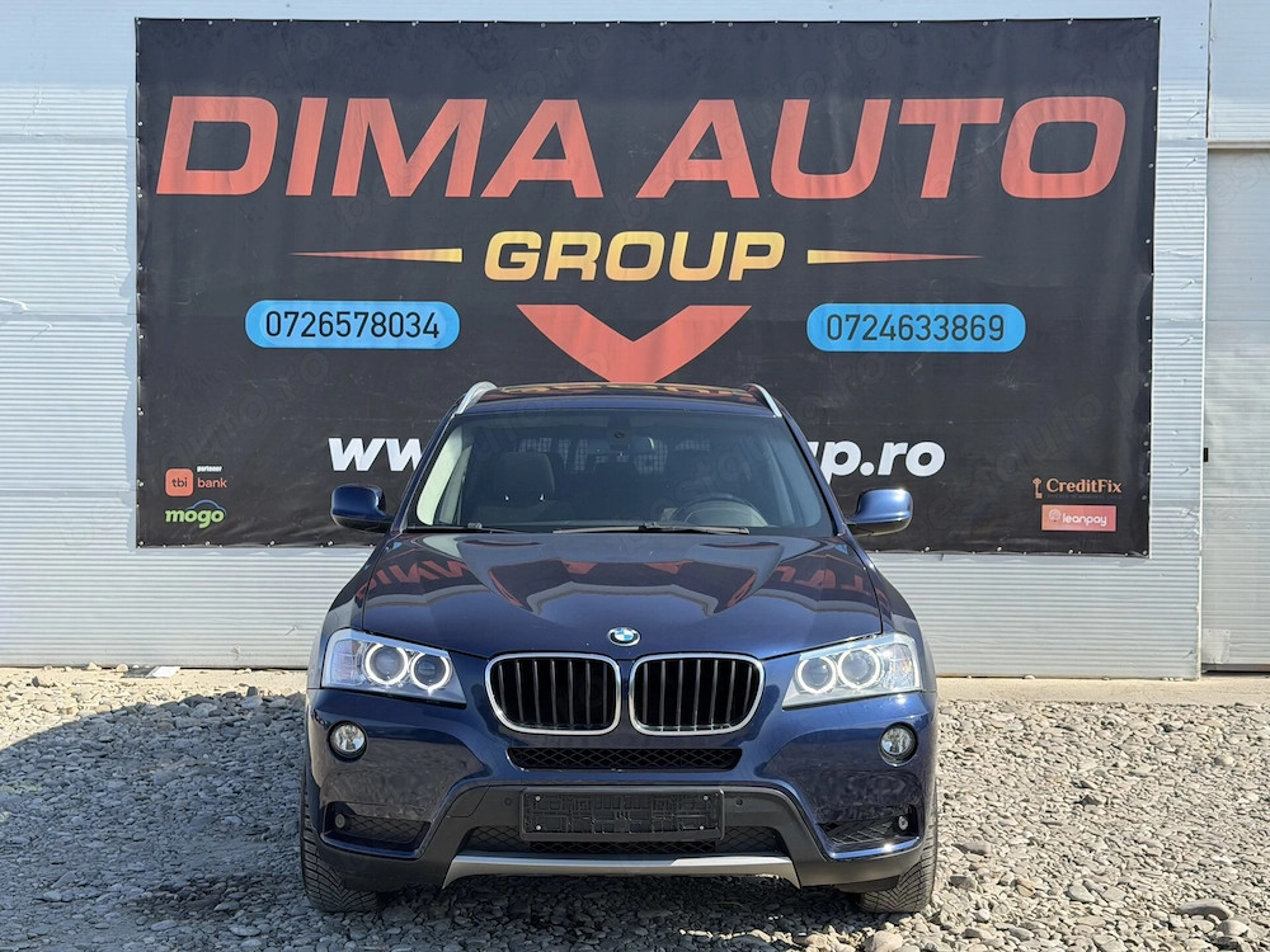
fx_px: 1761
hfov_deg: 39.7
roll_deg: +0.0
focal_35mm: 48
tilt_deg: -1.5
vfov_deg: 30.3
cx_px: 635
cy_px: 476
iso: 64
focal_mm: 6.76
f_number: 1.78
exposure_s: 1/1575
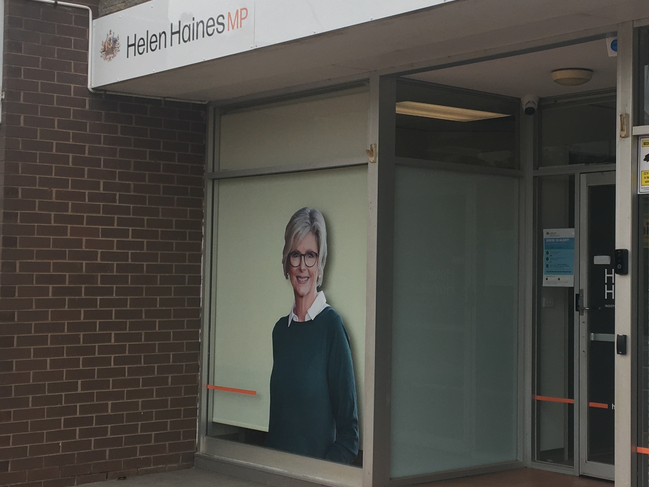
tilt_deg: +2.3
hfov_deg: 31.4
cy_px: 223
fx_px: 1144
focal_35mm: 61
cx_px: 447
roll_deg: -0.1
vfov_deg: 24.0
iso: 25
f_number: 2.2
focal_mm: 4.15
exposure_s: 1/247
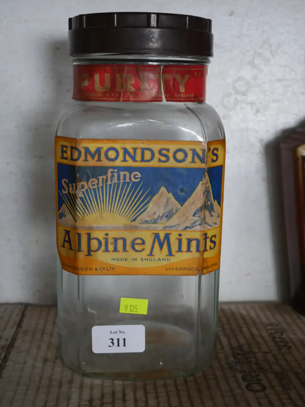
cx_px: 152
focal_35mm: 46
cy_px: 204
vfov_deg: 41.2
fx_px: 540
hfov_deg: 31.5
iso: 1000
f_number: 5.1
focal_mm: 23
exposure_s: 1/60
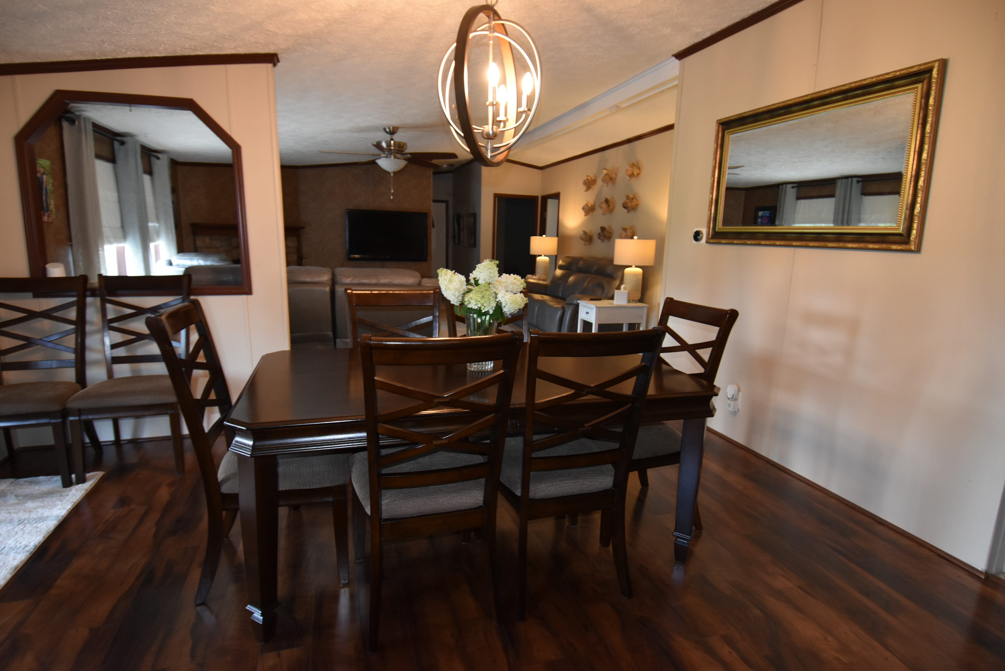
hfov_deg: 90.0
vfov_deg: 67.4
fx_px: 503
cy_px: 336
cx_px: 502
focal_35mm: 18
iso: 800
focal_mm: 12
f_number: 4
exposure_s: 1/60
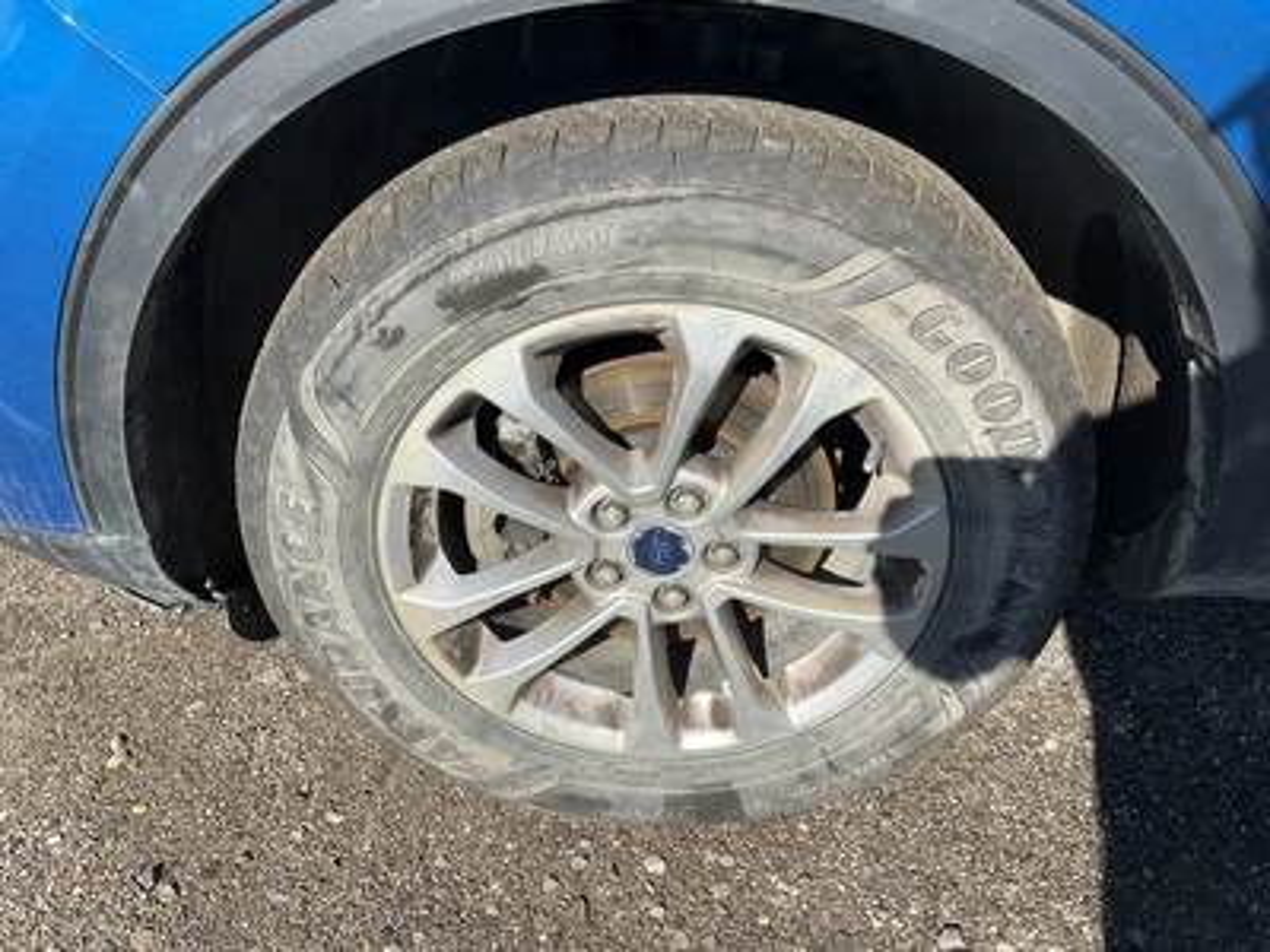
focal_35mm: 29
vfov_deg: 48.2
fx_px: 1064
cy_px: 476
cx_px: 635
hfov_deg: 61.7
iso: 25
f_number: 1.8
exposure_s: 1/1451
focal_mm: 3
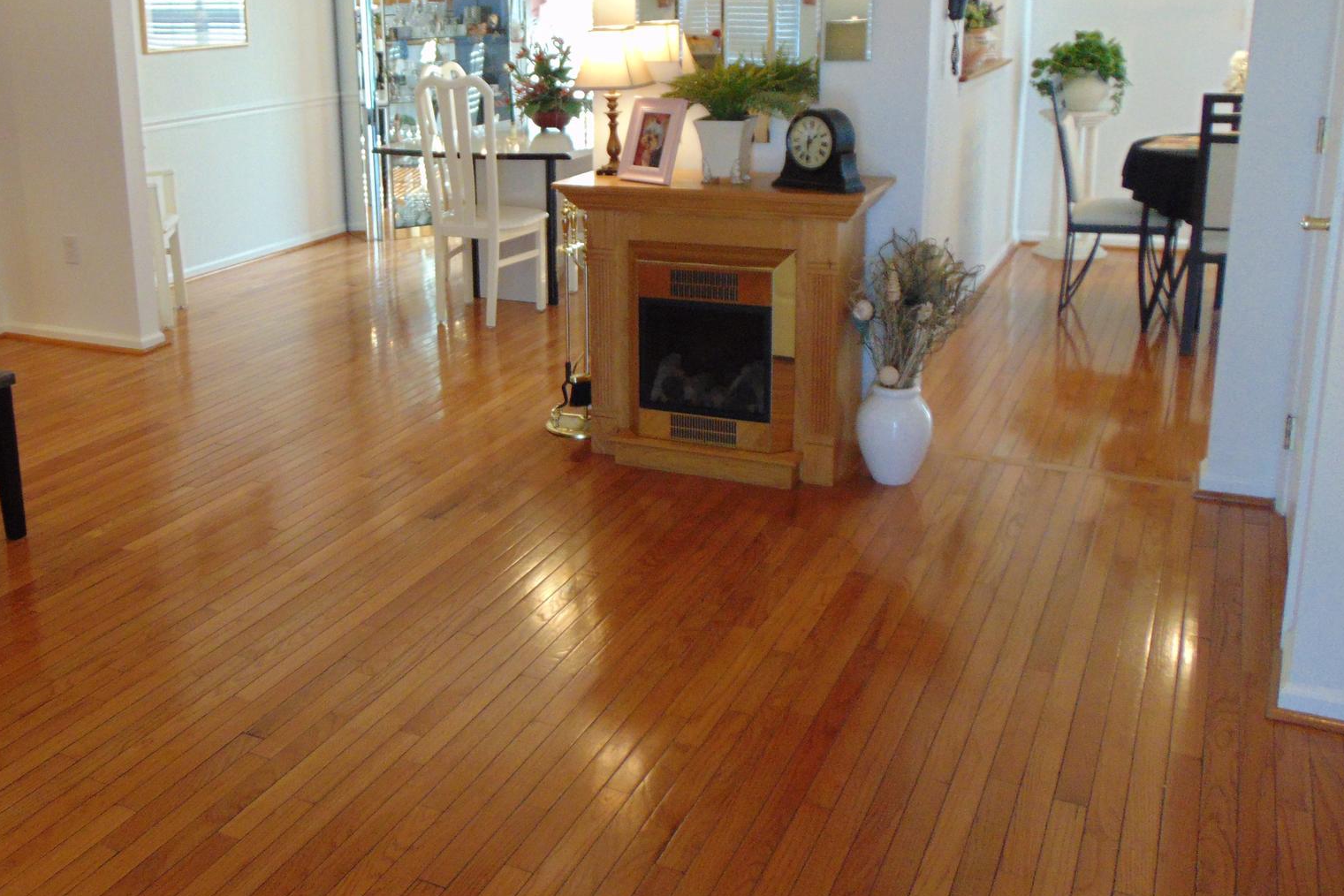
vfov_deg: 37.5
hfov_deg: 53.4
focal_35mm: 35
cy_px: 306
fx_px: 1307
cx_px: 449
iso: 250
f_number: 3
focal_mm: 4.5
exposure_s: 1/30
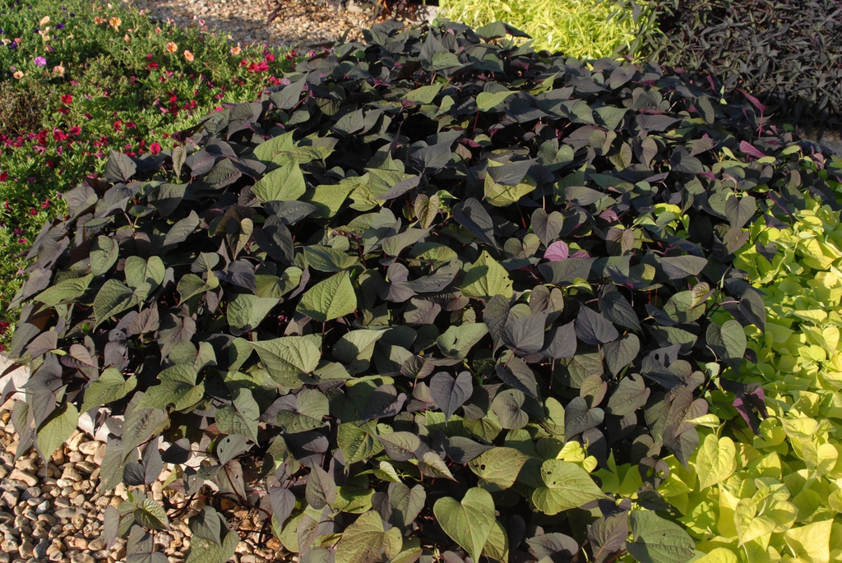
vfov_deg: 32.0
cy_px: 282
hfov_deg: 46.4
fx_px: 983
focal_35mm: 42
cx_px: 421
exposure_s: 1/250
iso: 400
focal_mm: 28
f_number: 8
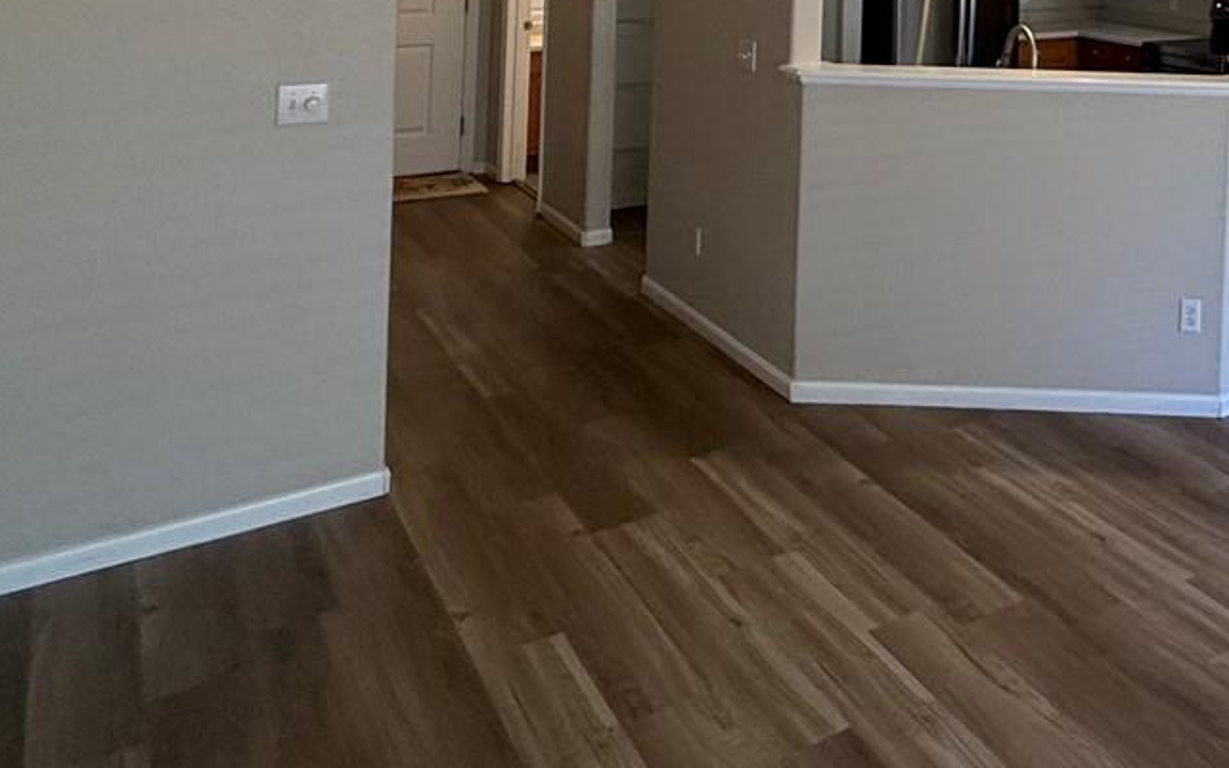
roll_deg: -2.7
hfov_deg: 43.6
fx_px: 1239
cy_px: -105
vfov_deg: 30.3
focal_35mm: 37
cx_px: 1277
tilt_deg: +1.0
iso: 250
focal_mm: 2.22
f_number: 2.2
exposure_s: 1/120
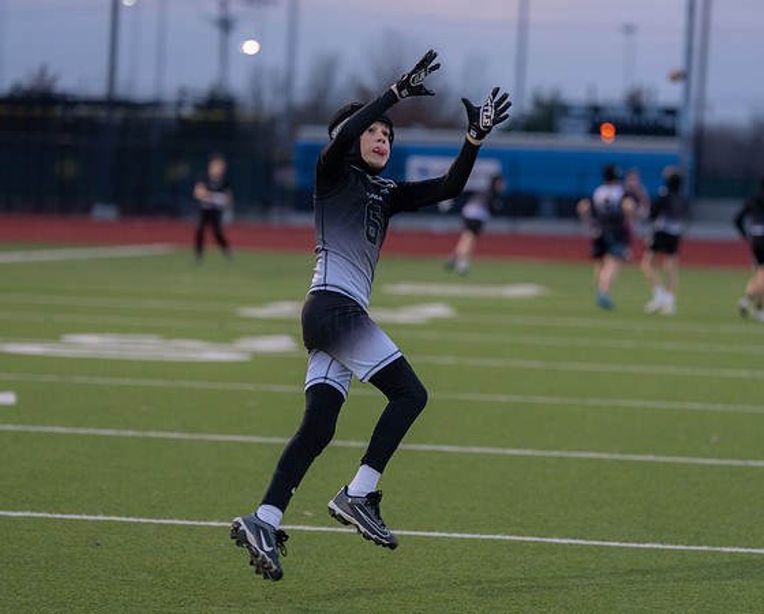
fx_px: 3710
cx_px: 414
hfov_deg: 11.8
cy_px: 305
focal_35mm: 164
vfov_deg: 9.5
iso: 2000
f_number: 2.8
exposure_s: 1/1000
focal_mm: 130
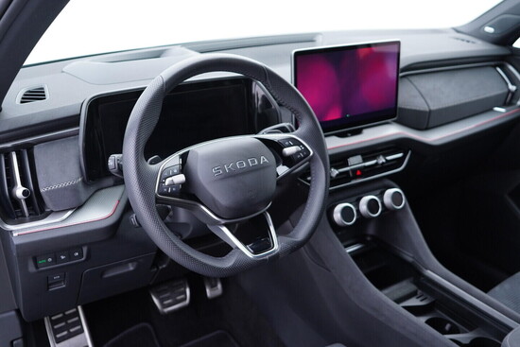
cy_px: 174
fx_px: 520
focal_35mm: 36
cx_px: 260
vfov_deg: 36.9
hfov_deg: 53.1
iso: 320
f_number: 2.8
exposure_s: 1/40
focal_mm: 24
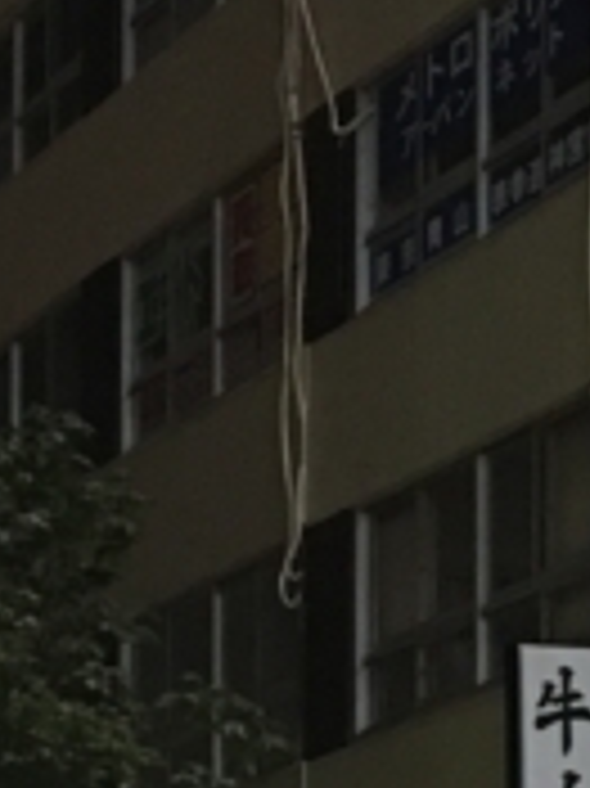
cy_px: 1283
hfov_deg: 8.5
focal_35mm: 170
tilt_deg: +0.8
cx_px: -270
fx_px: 3868
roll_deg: -0.4
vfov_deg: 11.1
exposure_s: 1/24
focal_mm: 4.15
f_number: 2.2
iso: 200
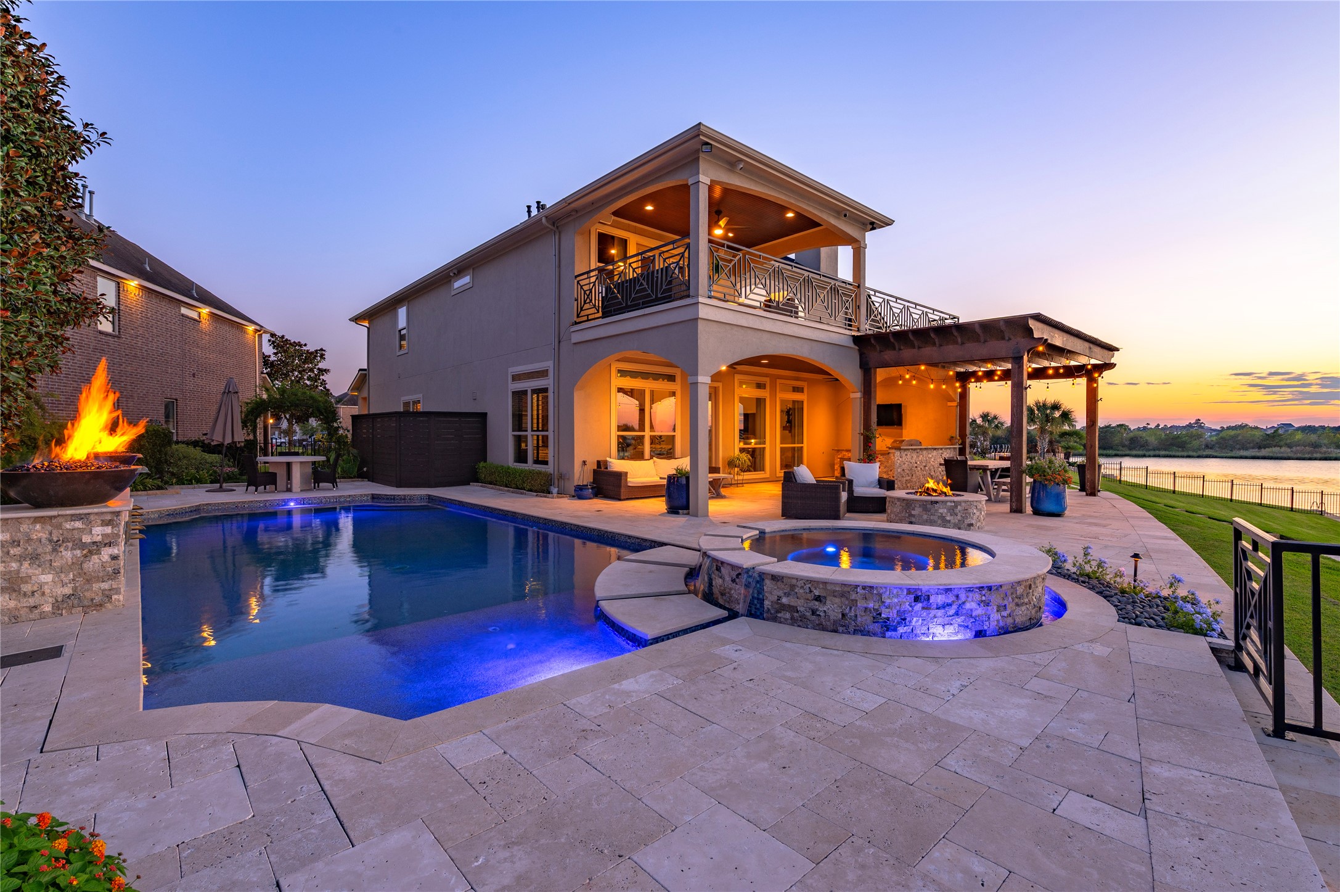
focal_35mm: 16
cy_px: 446
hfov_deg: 96.8
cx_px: 670
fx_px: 595
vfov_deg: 73.7
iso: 125
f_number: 9
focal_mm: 16
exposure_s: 1/4
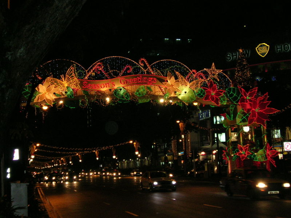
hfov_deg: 33.8
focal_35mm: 57
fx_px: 479
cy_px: 109
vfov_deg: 25.7
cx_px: 146
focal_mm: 8.6
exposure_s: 1/60.1
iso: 200
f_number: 3.4
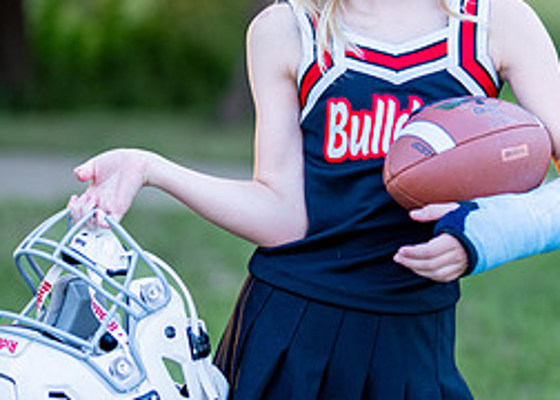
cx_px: 395
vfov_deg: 10.7
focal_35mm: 134
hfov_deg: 14.9
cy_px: 89
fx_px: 2131
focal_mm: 50
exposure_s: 1/1000
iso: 320
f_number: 1.2
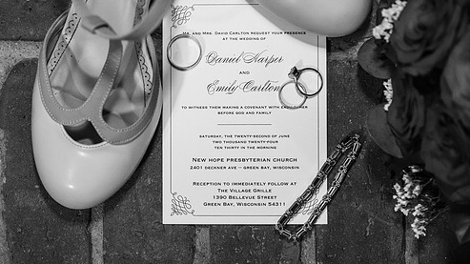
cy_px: 117
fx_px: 910
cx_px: 234
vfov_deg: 16.5
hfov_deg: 29.0
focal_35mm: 73
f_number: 4
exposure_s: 1/320
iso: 2500
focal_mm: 55
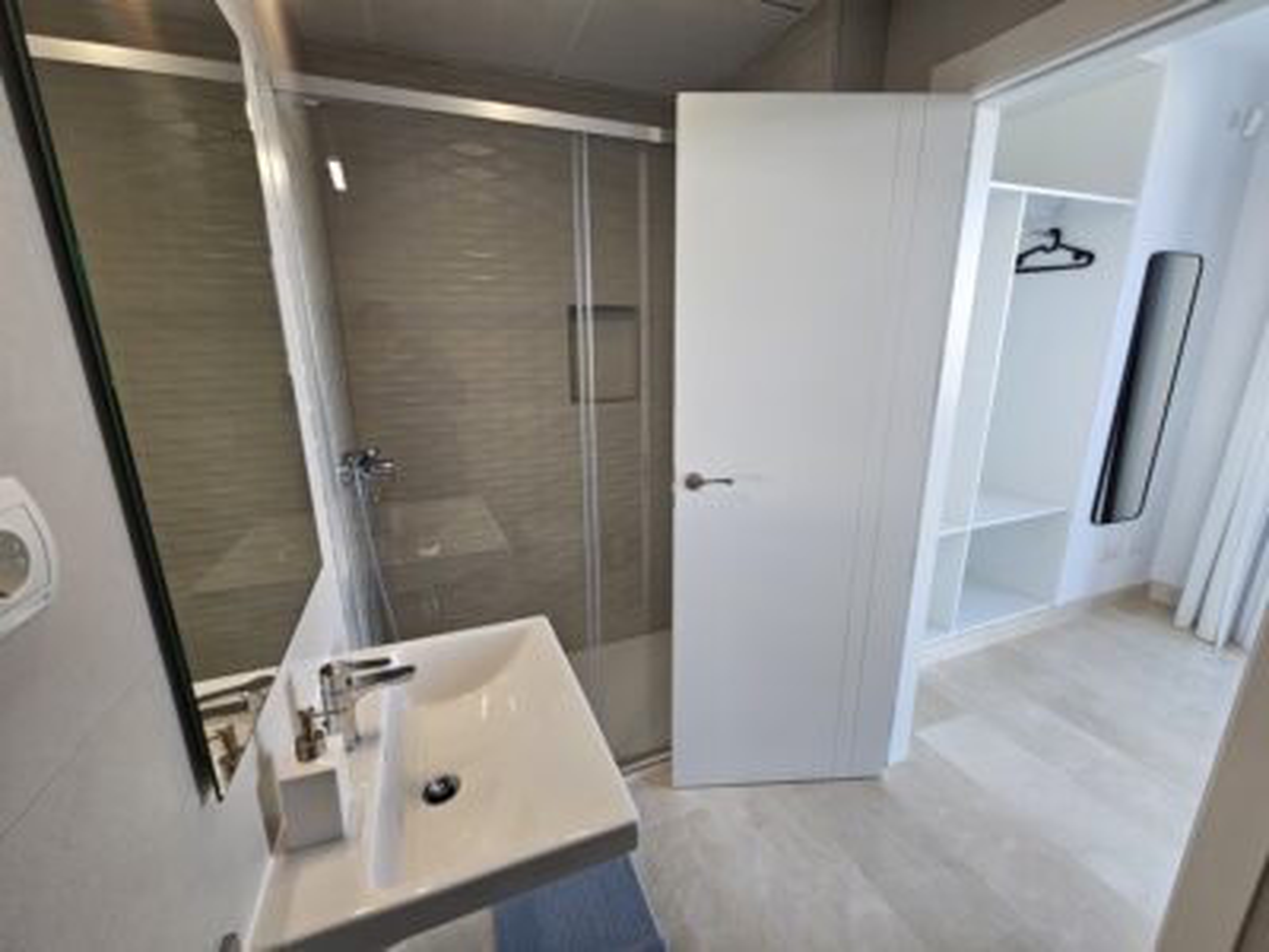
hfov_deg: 106.2
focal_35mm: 13
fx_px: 477
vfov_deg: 89.9
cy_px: 476
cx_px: 634
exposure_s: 1/100
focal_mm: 2.2
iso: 100
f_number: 2.2
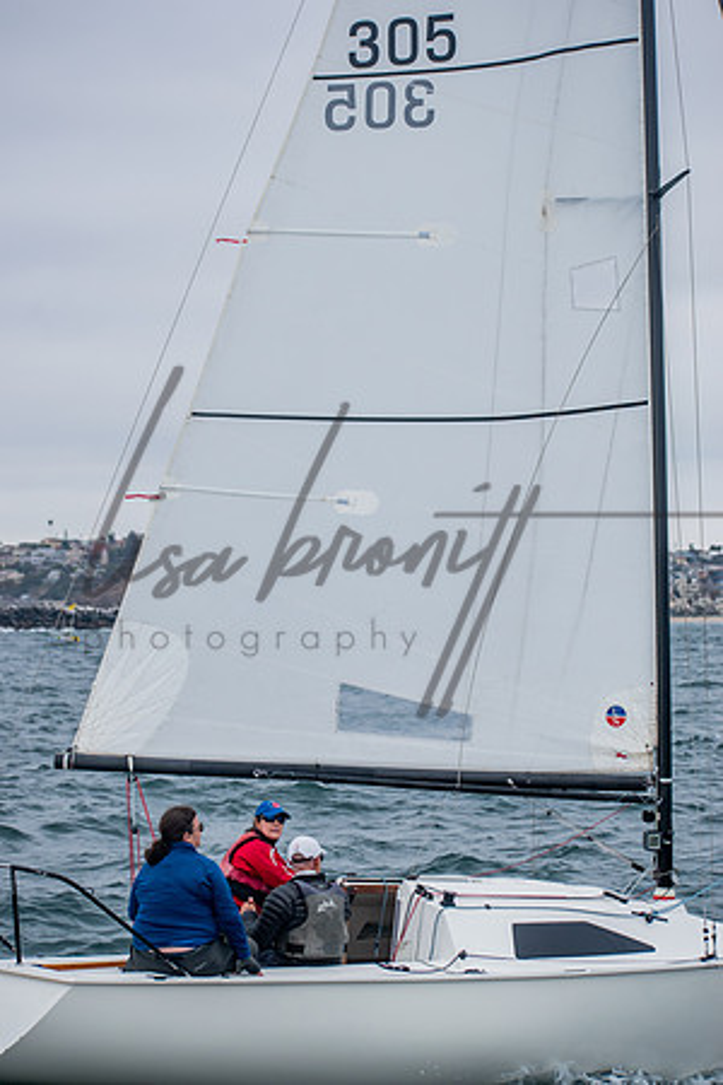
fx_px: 3163
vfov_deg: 19.5
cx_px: 362
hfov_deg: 13.0
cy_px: 542
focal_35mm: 105
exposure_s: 1/500
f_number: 5.6
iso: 400
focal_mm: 70
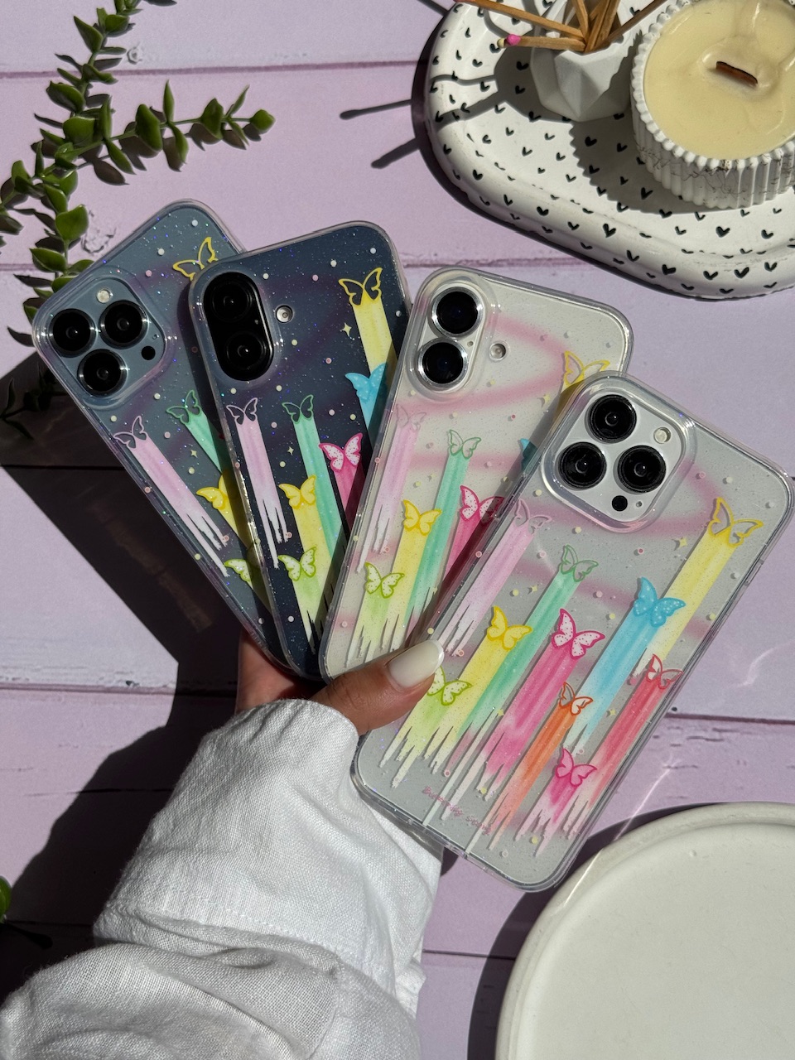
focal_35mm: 48
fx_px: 1470
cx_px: 398
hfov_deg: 30.3
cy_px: 530
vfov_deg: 39.7
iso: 64
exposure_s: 1/15385
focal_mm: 6.76
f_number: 1.78
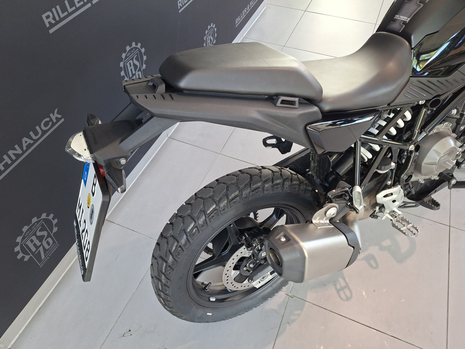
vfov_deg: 58.9
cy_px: 174
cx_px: 232
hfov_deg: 73.9
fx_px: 309
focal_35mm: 23
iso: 200
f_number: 1.8
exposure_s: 1/100
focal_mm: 5.54
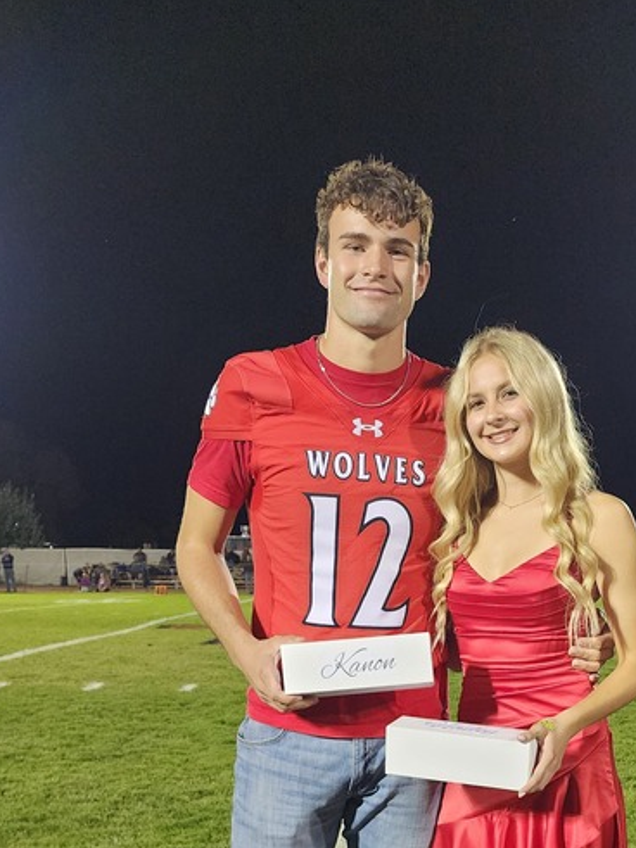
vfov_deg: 36.6
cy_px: 796
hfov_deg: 29.9
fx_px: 1176
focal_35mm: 48
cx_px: 449
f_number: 1.8
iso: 400
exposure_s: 1/120
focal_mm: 6.4
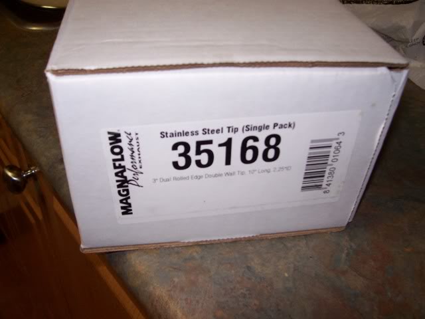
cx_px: 212
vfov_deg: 41.8
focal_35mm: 34
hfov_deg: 54.0
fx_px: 417
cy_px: 160
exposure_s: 1/60
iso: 125
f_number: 2.7
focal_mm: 5.6
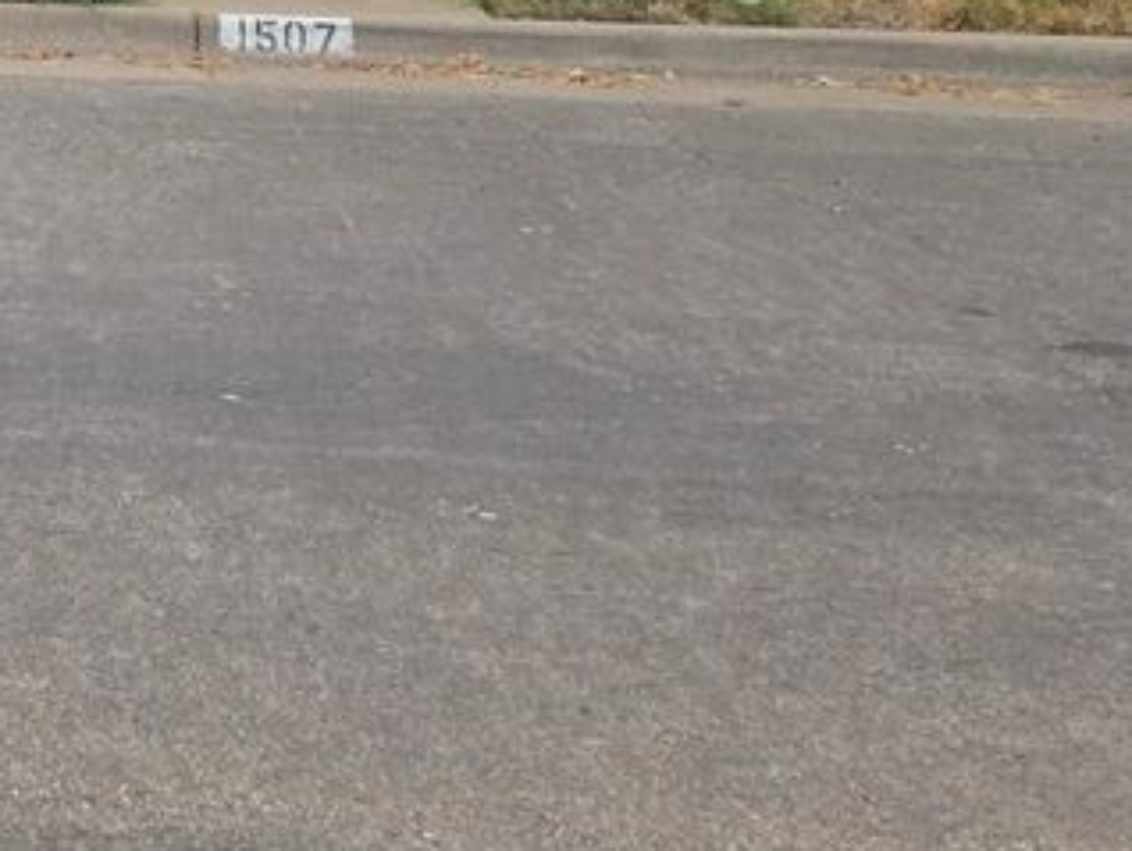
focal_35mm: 74
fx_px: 2422
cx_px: -256
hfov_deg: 23.8
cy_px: -392
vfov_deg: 18.0
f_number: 1.7
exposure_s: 1/3143
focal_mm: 6.3
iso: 80
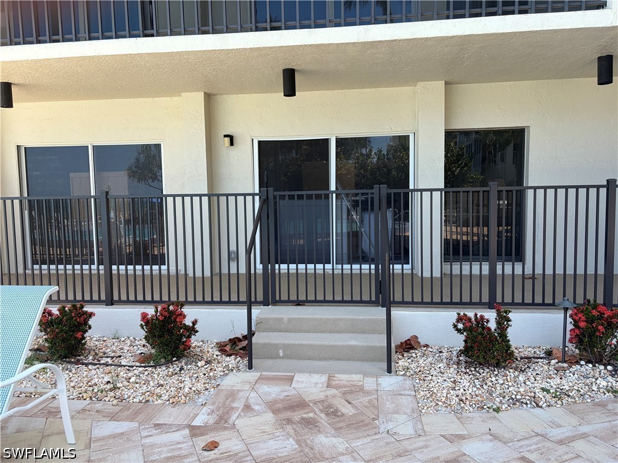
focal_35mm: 26
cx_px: 309
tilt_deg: -4.5
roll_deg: +1.3
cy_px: 232
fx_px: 464
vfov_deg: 53.1
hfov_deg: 67.3
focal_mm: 5.96
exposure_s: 1/667
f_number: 1.6
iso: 50
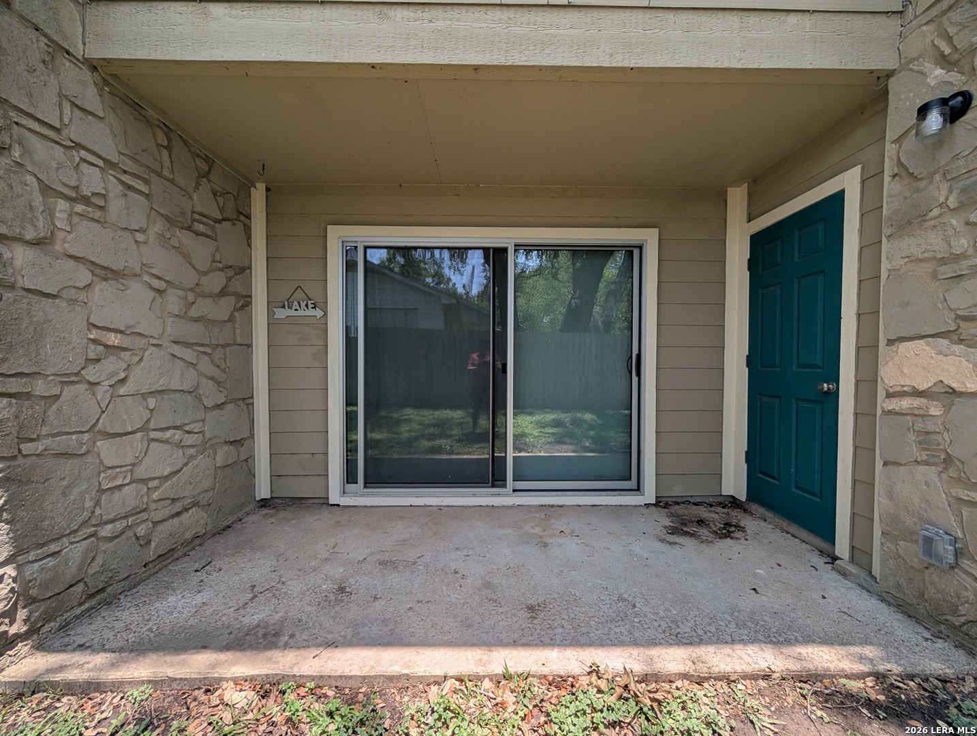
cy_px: 368
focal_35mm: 12
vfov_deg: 94.7
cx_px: 488
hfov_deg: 110.5
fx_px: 339
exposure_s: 1/1126
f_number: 1.7
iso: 48
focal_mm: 2.02
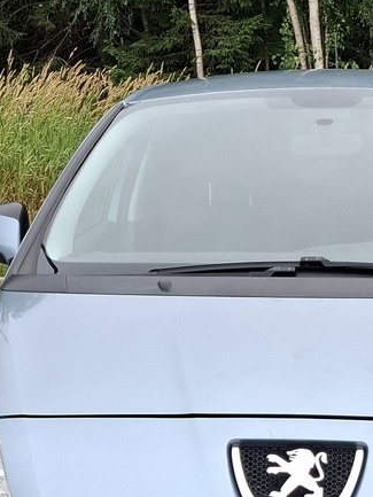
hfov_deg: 17.2
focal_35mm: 85
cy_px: 444
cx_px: 295
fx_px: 1221
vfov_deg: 22.5
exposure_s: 1/260
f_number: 1.8
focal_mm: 5.54
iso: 50
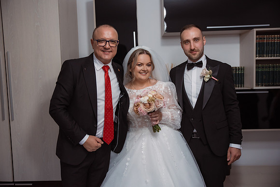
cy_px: 94
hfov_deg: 54.4
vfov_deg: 37.9
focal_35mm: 35
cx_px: 140
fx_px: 272
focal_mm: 35
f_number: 2.8
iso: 1600
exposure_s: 1/200
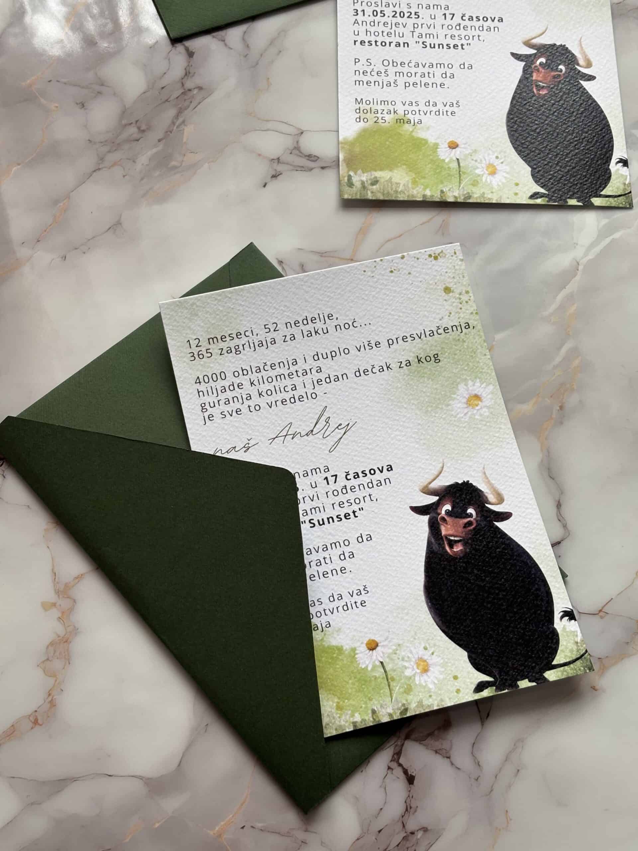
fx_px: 1278
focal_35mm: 52
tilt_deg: -69.2
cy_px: 426
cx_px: 319
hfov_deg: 28.0
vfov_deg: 36.8
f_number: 1.6
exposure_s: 1/60
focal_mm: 5.96
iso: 50
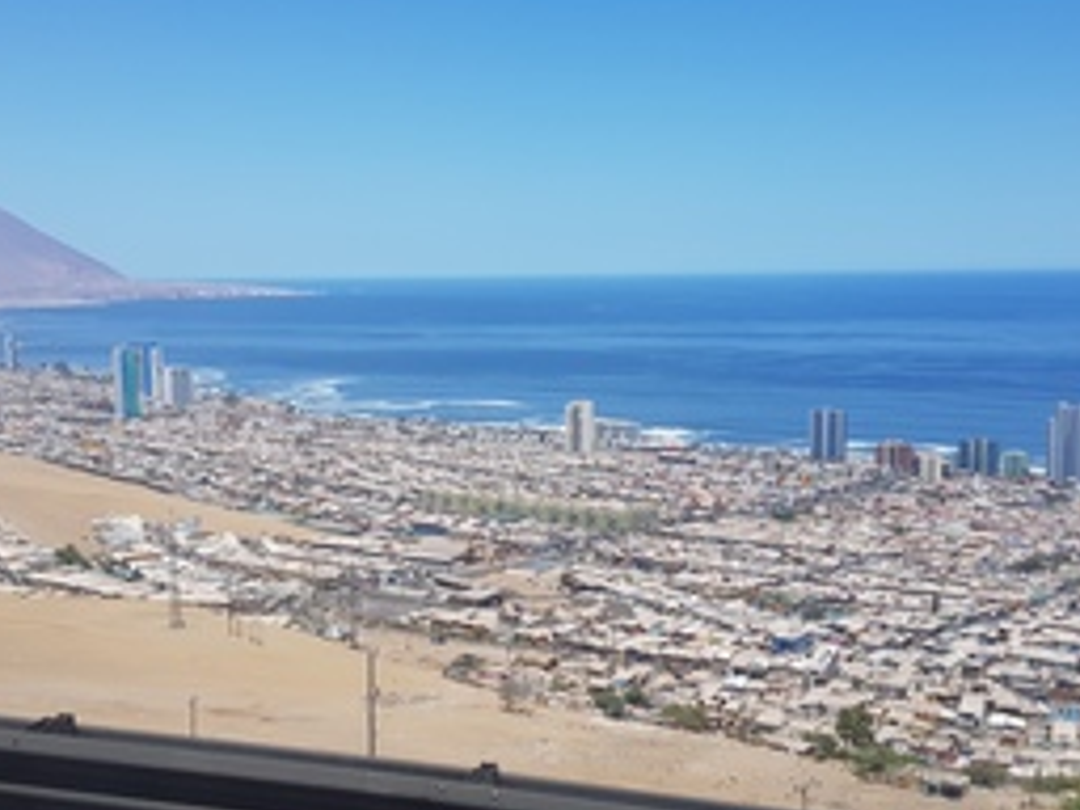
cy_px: 439
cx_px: 521
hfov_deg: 45.8
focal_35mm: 41
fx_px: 1279
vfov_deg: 35.1
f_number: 1.7
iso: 40
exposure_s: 1/1508
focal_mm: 4.2
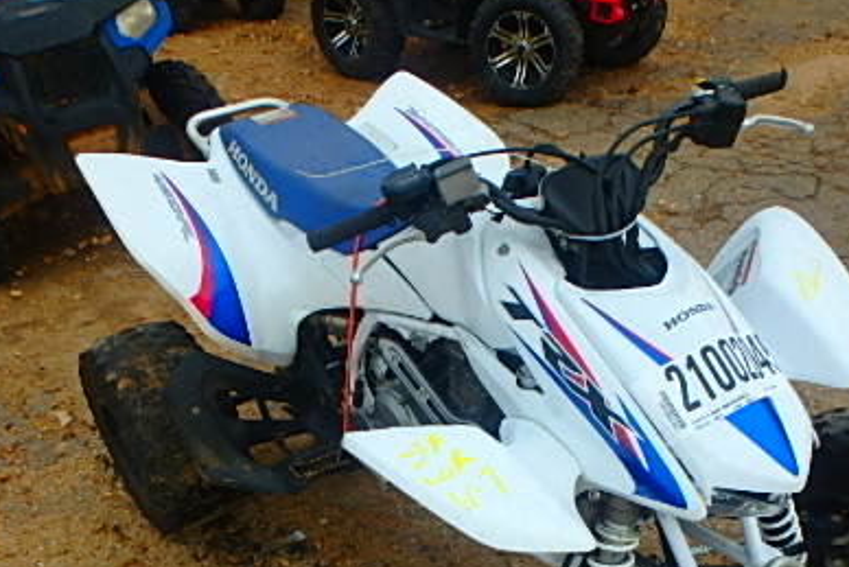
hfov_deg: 53.0
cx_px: 464
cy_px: 510
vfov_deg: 34.8
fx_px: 849
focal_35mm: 36
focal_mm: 3.7
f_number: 3.5
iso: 125
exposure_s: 1/400
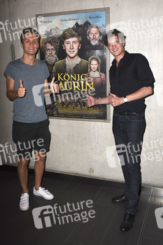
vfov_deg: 55.1
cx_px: 82
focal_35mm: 34
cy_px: 122
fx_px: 235
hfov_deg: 38.3
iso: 800
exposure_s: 1/125
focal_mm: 23
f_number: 5.6
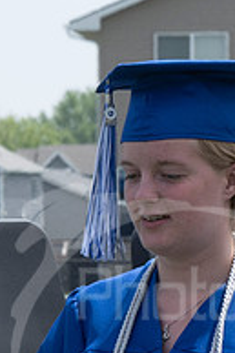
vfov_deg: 2.9
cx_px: -226
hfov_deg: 1.9
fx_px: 7023
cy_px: 294
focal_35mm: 716
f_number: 10
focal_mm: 77
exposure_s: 1/250
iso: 200
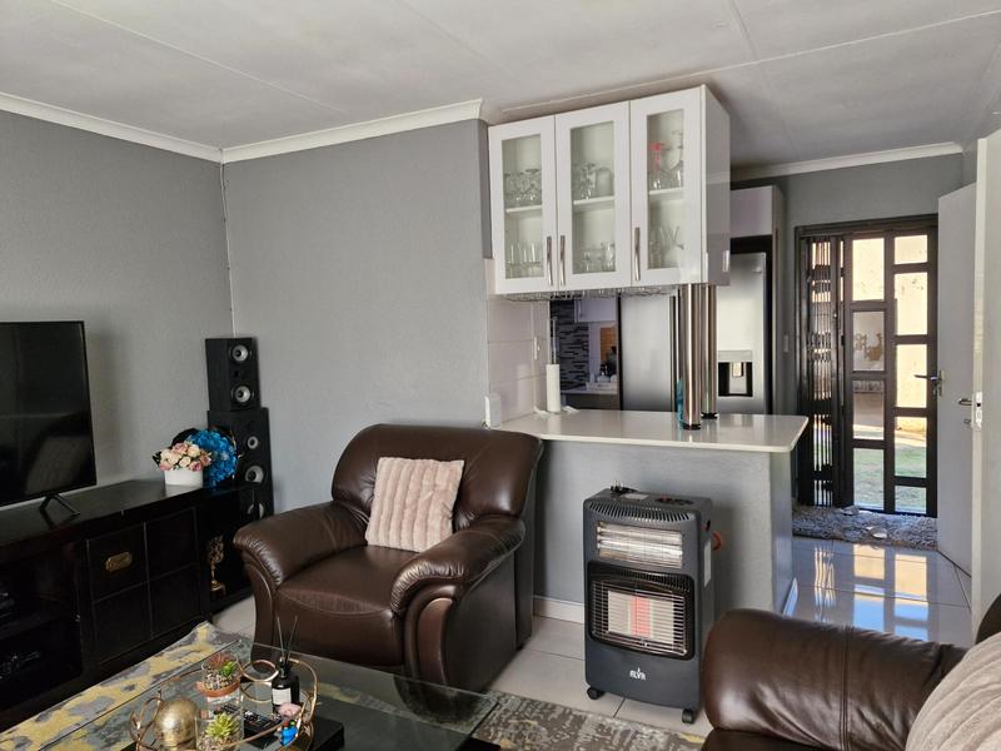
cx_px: 500
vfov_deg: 58.9
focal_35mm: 23
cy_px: 376
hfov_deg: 73.9
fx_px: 665
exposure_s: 1/100
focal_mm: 5.54
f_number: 1.8
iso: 320
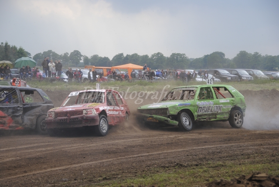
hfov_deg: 18.9
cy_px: 94
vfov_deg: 12.7
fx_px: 838
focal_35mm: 108
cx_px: 140
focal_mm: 72
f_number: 5.3
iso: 250
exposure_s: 1/500
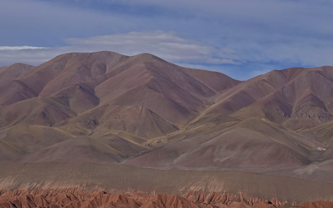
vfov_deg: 6.6
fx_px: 1815
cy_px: 126
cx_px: 141
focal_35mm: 200
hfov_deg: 10.5
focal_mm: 60.29
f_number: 6.3
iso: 100
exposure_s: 1/1000
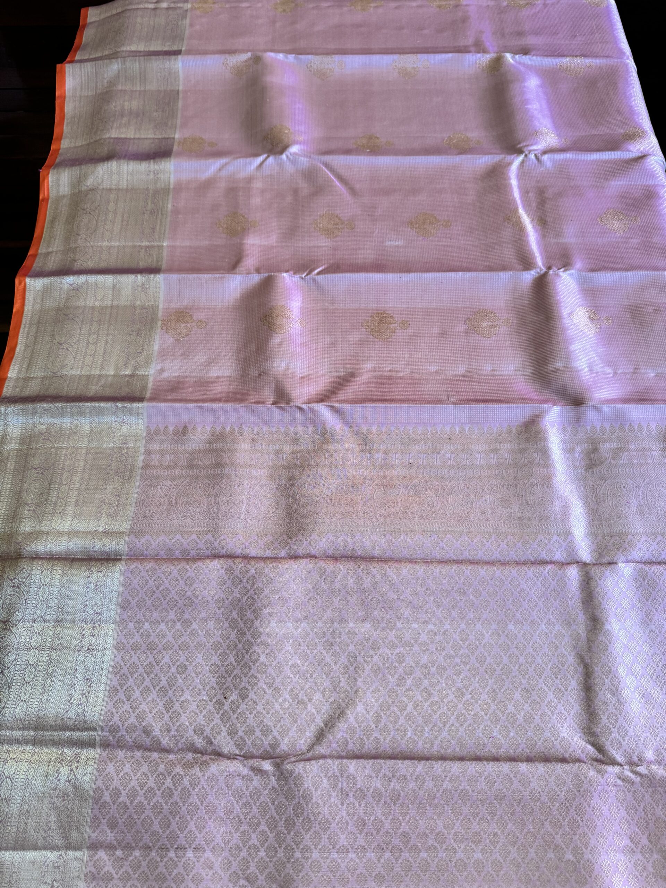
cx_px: 333
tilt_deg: -66.6
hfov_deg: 56.8
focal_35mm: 24
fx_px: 616
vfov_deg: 71.6
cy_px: 444
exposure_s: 1/95
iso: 200
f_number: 1.78
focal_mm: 6.76
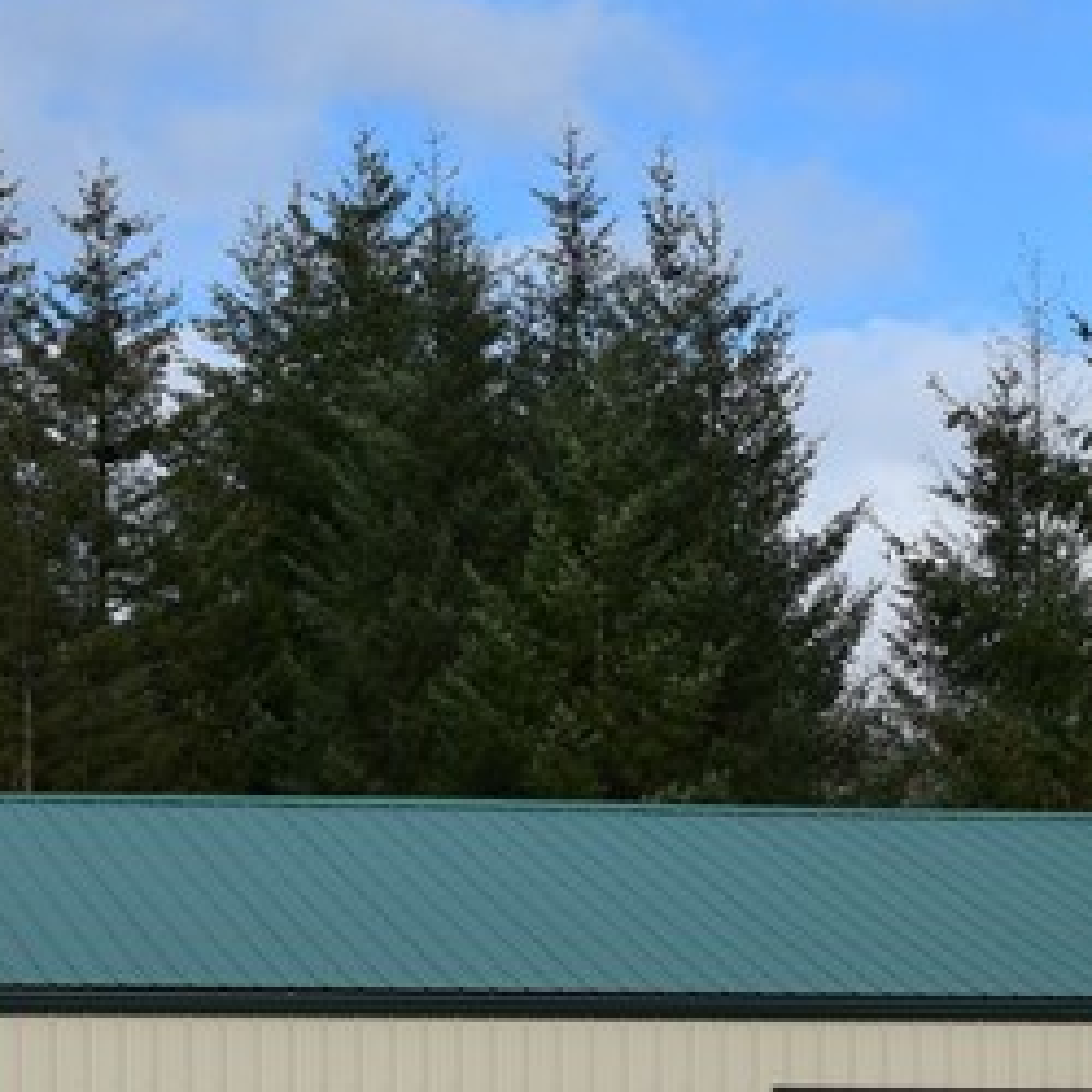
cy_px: 1249
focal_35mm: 199
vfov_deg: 8.7
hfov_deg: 8.7
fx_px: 7102
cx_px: 1293
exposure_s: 1/640
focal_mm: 36
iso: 200
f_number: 11
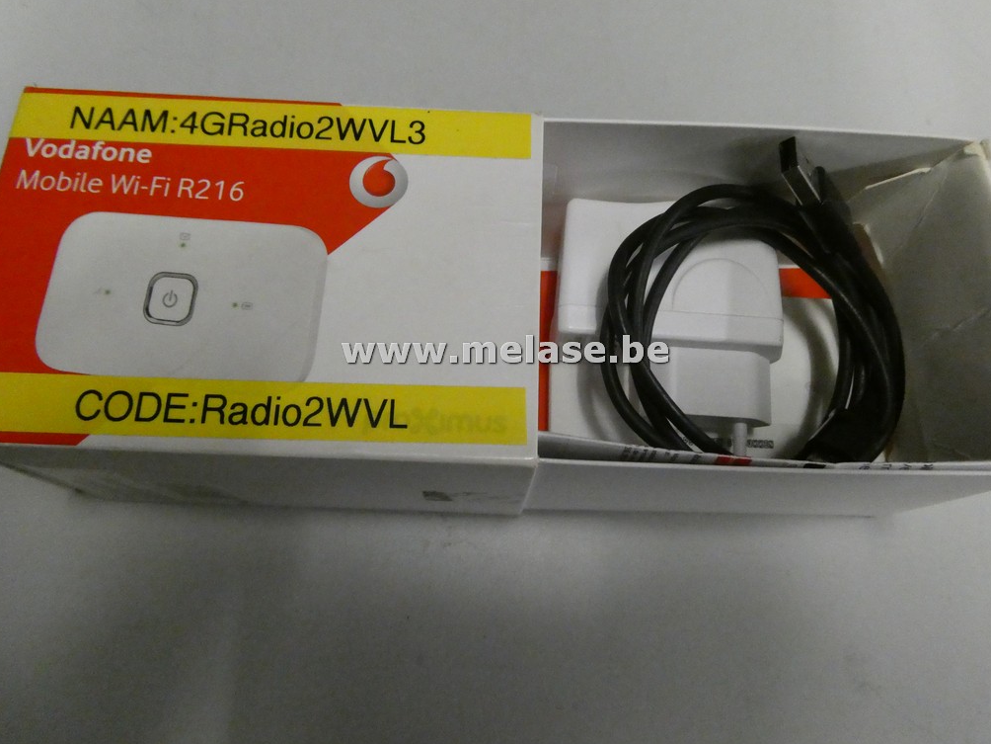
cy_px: 350
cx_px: 507
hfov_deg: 67.3
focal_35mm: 26
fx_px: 744
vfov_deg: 53.0
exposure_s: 1/125
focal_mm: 4.3
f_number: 3.3
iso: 1600
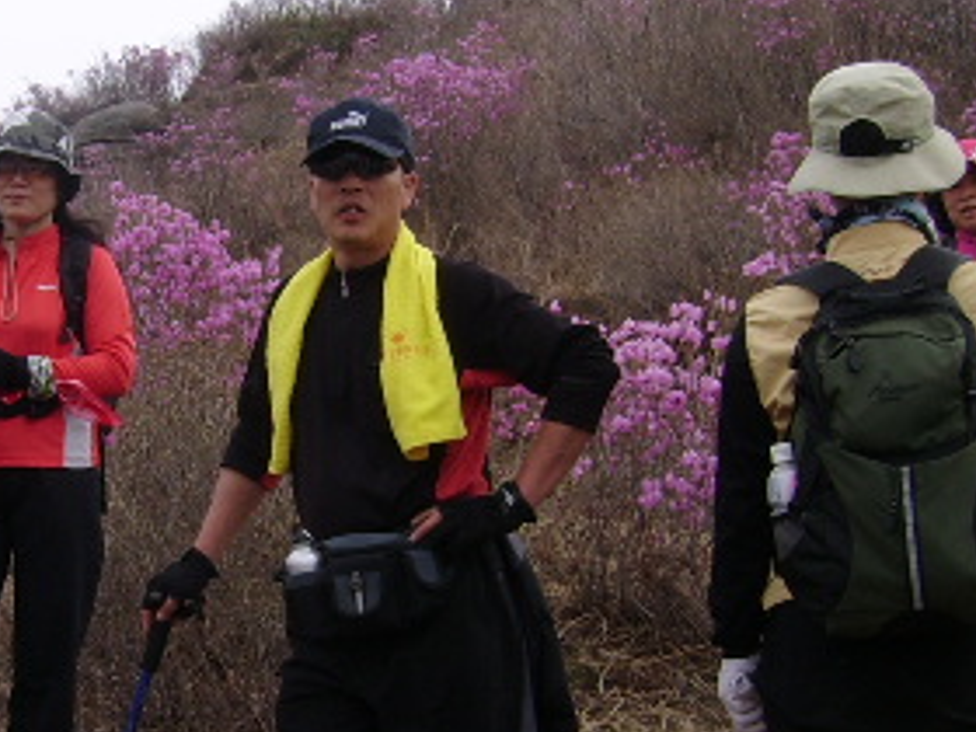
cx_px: 171
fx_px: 2256
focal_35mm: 80
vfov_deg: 18.4
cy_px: 432
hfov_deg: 24.0
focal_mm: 5.95
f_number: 5.8
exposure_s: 1/272
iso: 50
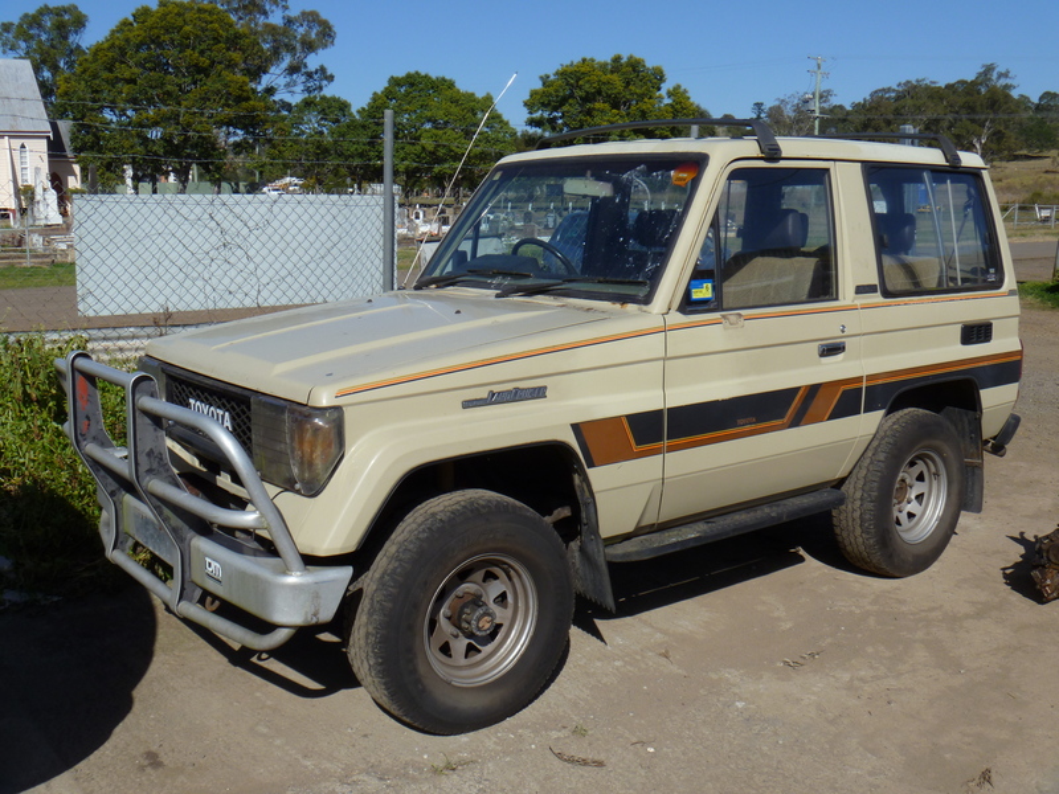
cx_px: 530
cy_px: 397
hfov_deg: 52.6
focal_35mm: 35
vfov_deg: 40.7
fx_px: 1071
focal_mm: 6.3
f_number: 5.6
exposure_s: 1/400
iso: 80
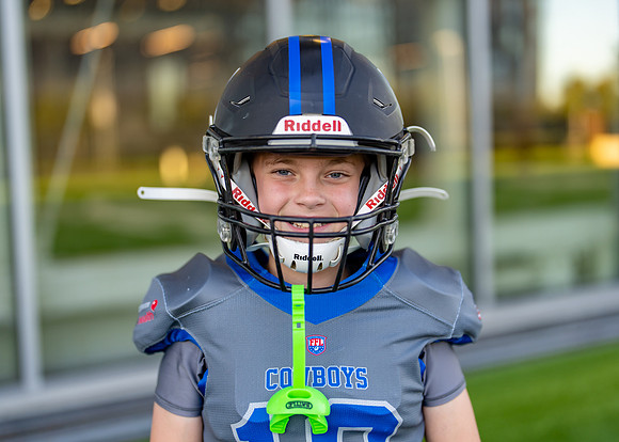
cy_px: 216
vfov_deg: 26.1
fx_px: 952
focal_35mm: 54
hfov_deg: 36.0
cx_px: 310
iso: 100
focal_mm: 50
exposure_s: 1/640
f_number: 1.2
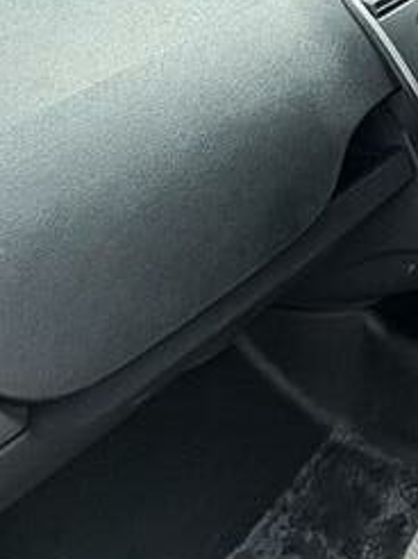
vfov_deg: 32.6
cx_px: 618
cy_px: -66
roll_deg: -2.8
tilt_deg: -26.1
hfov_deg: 23.3
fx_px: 823
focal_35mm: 51
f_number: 2.2
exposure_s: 1/512
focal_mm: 2.22
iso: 40
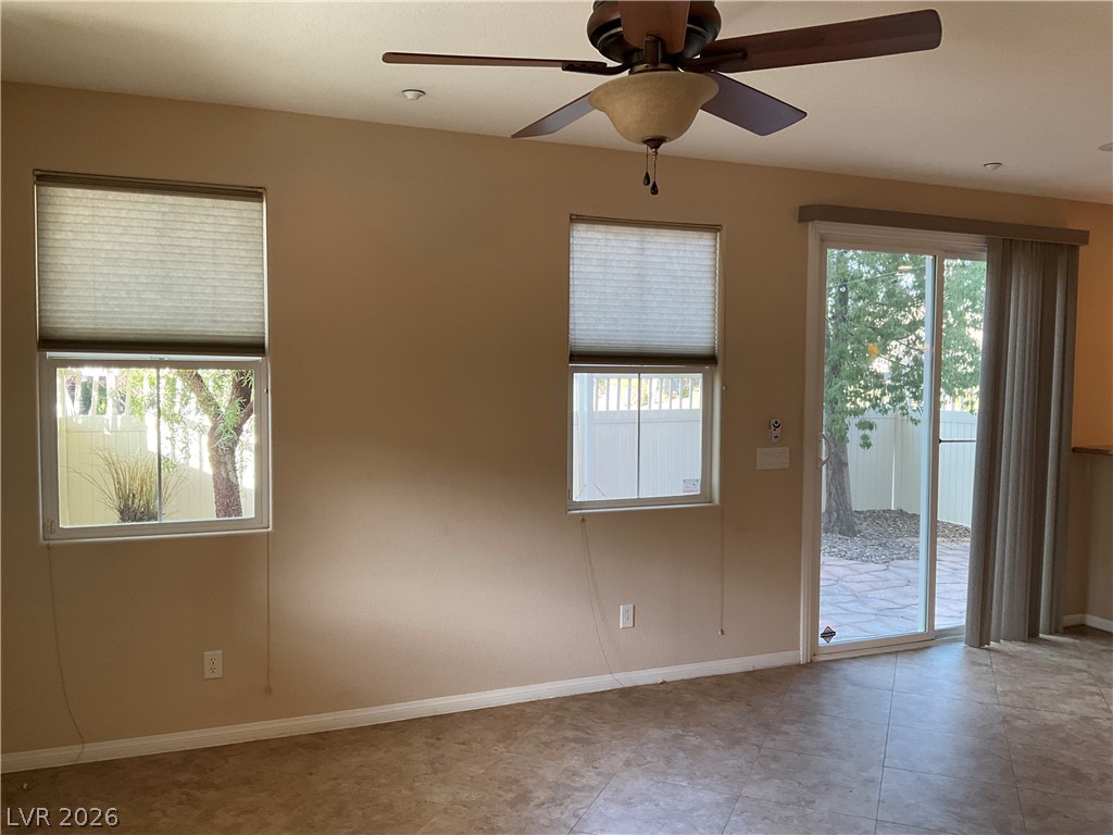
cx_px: 556
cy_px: 418
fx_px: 932
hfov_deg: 61.7
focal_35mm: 29
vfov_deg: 48.2
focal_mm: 3
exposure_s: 1/60
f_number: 1.8
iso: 64
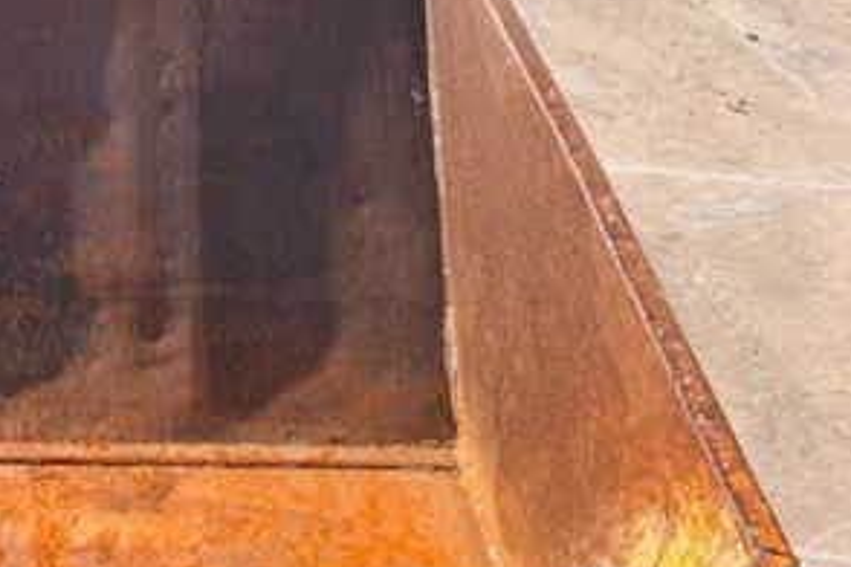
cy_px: 373
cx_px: 29
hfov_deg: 35.7
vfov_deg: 26.3
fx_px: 1205
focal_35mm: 51
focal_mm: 6.76
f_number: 1.78
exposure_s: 1/2445
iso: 80
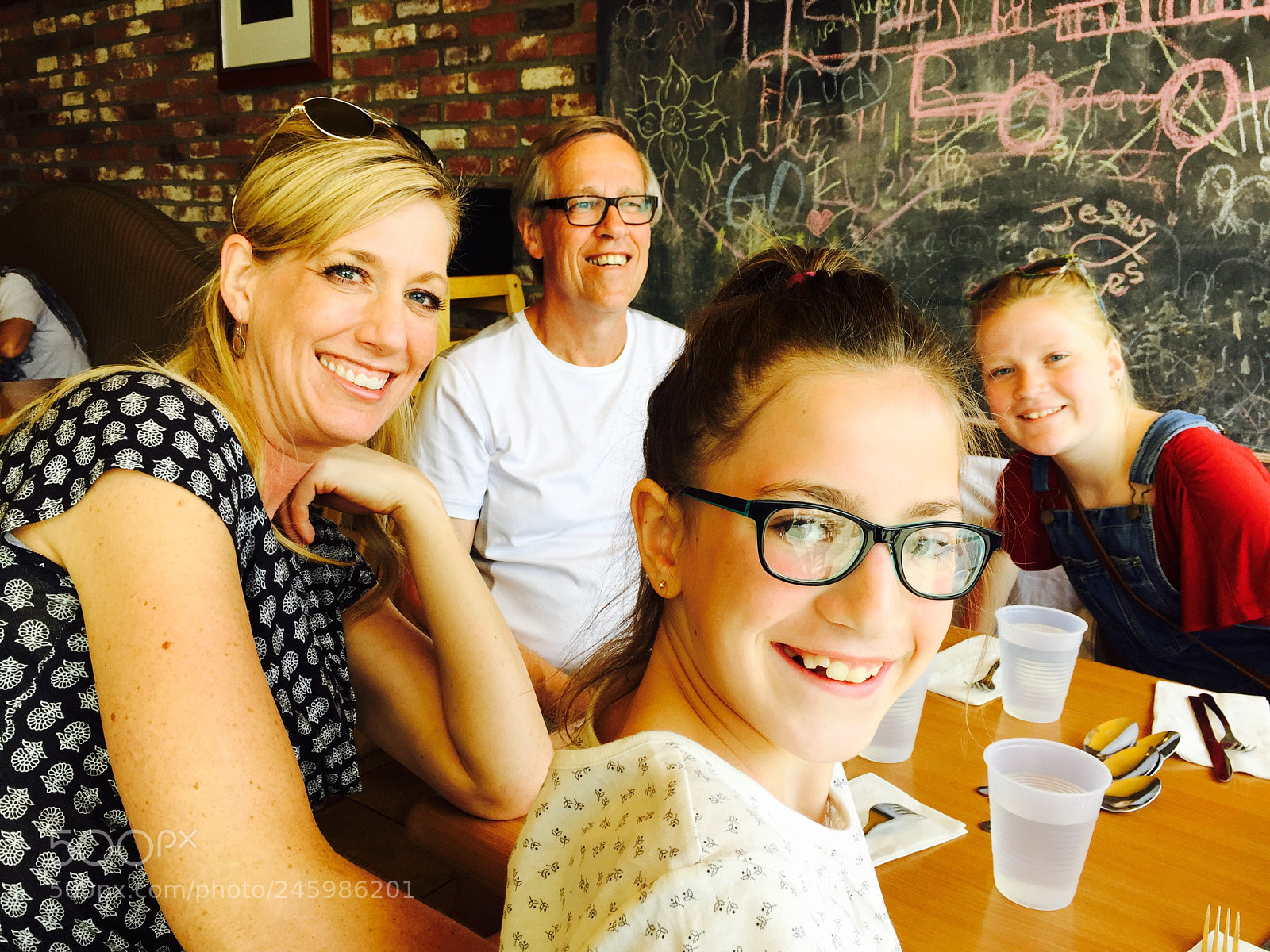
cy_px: 476
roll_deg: -1.8
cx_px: 635
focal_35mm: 29
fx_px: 1064
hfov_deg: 61.7
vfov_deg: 48.2
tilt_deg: -12.3
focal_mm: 4.15
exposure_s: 1/120
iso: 40
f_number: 2.2
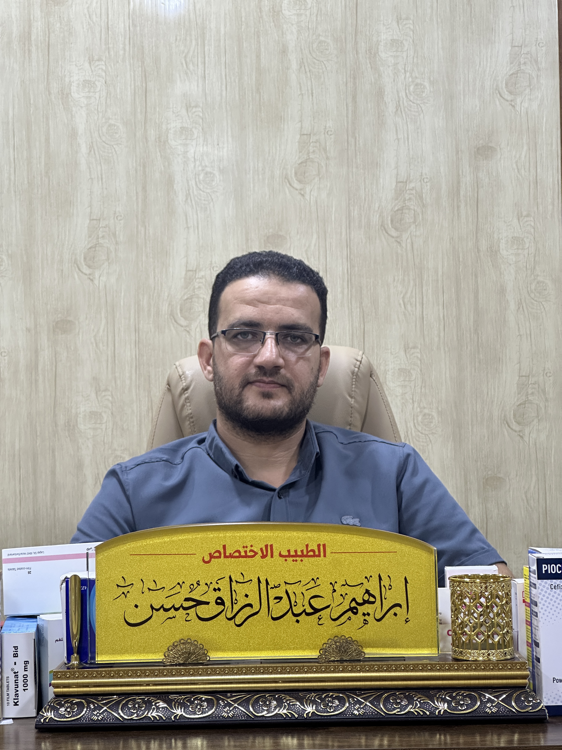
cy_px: 375
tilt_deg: +2.4
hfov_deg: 19.1
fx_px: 1667
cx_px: 281
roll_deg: +0.9
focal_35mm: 77
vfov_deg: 25.3
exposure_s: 1/50
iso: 200
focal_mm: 9
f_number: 2.8
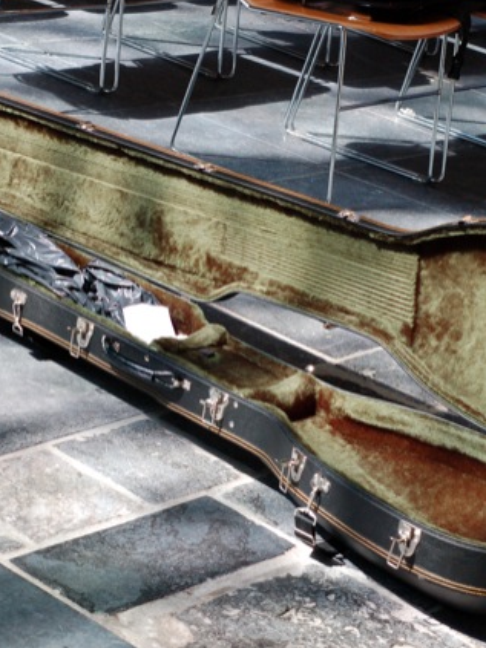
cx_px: 242
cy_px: 324
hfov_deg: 13.6
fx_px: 2041
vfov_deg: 18.1
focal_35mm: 109
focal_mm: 50
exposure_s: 1/200
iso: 800
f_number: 7.1
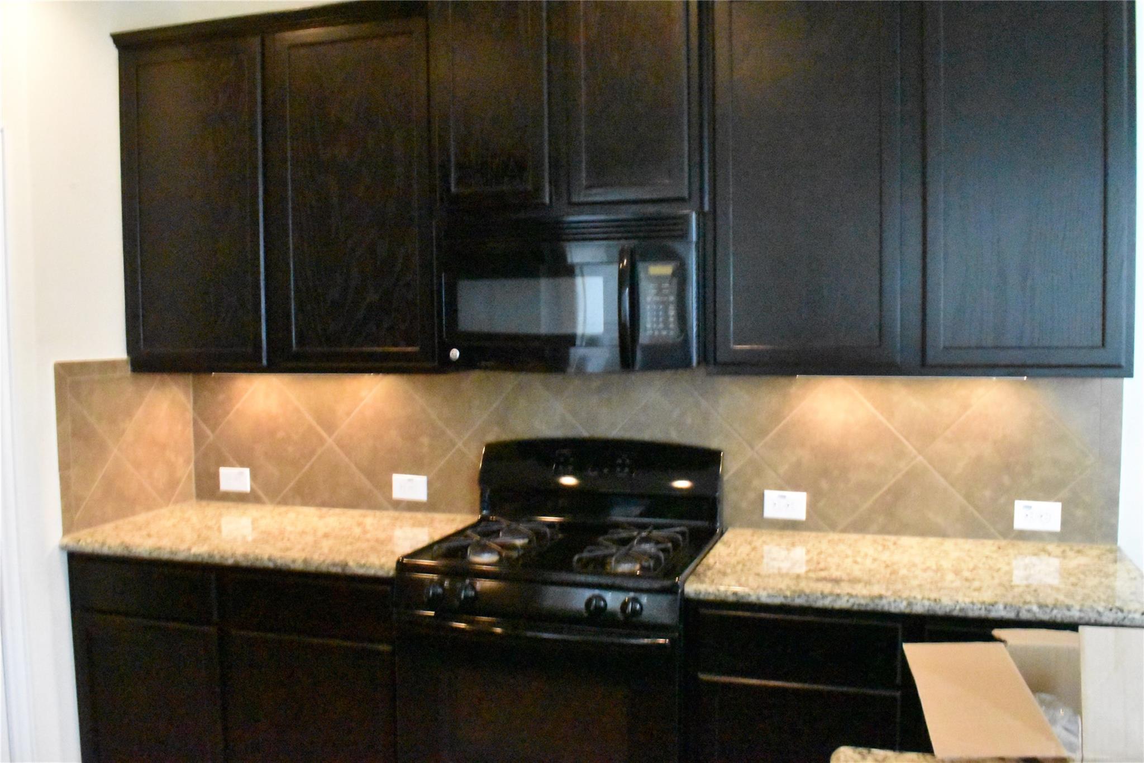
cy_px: 382
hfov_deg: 59.5
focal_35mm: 32
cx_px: 572
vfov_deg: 41.7
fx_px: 1001
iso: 25600
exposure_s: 1/20
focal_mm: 21
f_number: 25
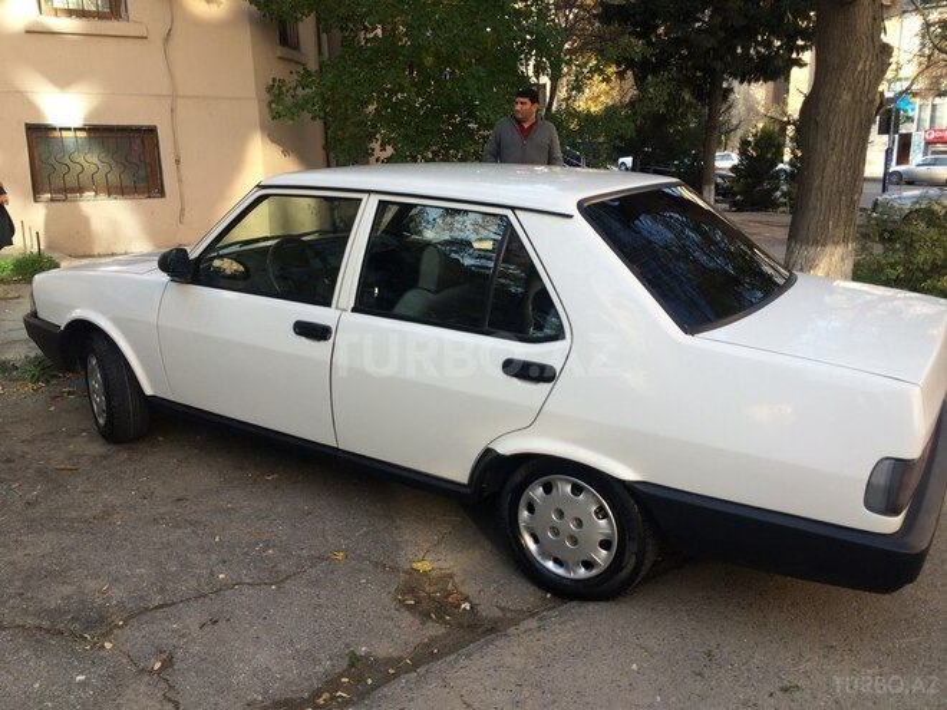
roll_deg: +0.6
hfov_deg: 61.7
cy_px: 355
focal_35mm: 29
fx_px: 793
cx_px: 474
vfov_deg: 48.2
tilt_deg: -13.9
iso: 32
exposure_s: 1/302
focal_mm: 4.15
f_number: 2.2
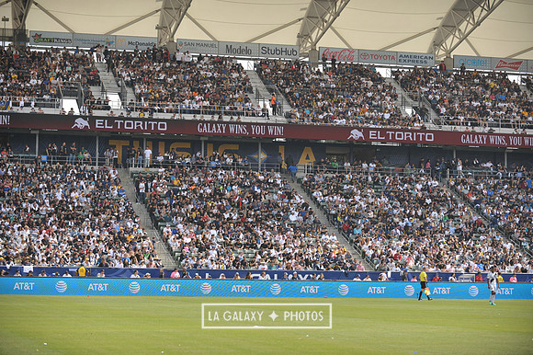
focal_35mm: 98
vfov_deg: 13.9
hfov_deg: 20.8
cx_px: 266
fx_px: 1450
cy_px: 178
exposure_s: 1/2500
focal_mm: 98
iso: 320
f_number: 3.5
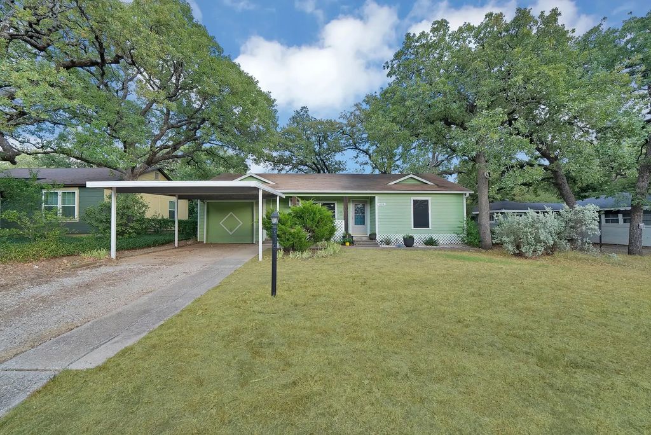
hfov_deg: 112.6
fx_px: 217
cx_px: 326
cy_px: 218
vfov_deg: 90.1
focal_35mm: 12
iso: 640
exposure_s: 1/60
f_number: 9
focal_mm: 12
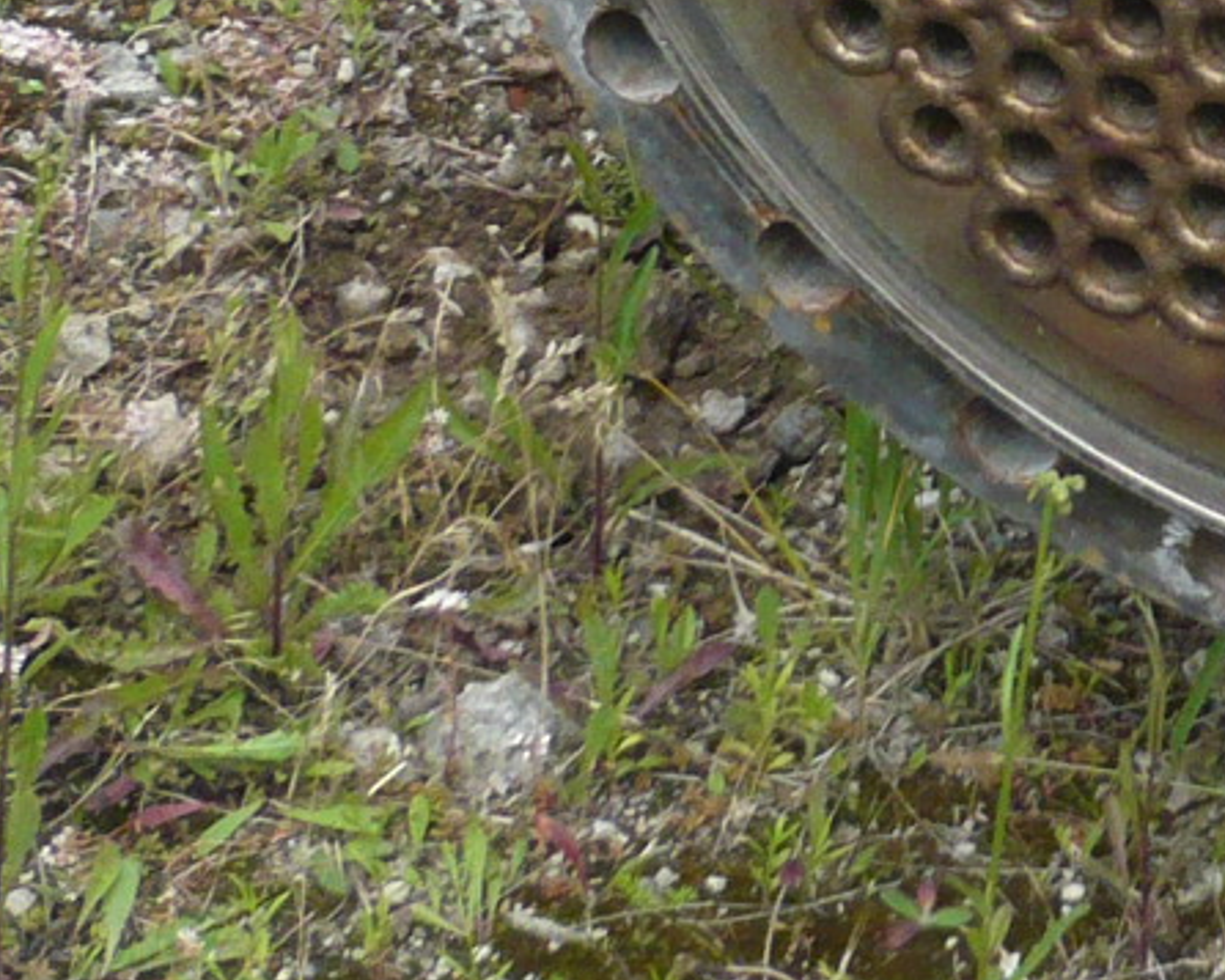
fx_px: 6600
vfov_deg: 8.4
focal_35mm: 182
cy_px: -302
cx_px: 1596
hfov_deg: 10.4
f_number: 3.4
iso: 200
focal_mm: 7
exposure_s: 1/500
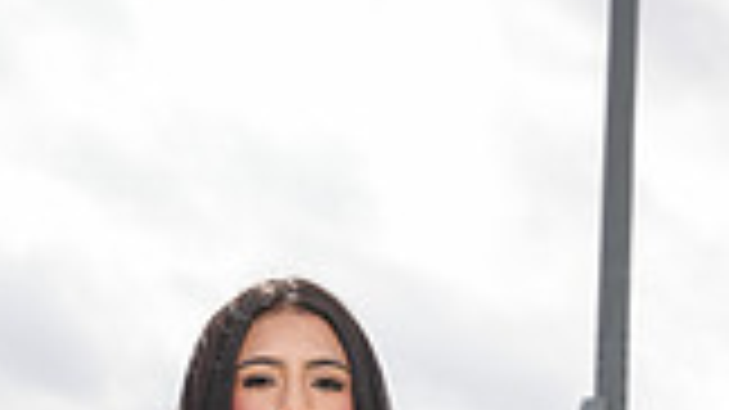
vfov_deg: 7.6
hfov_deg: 14.2
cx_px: 288
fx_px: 2918
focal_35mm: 151
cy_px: 942
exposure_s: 1/200
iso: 125
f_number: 9
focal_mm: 52
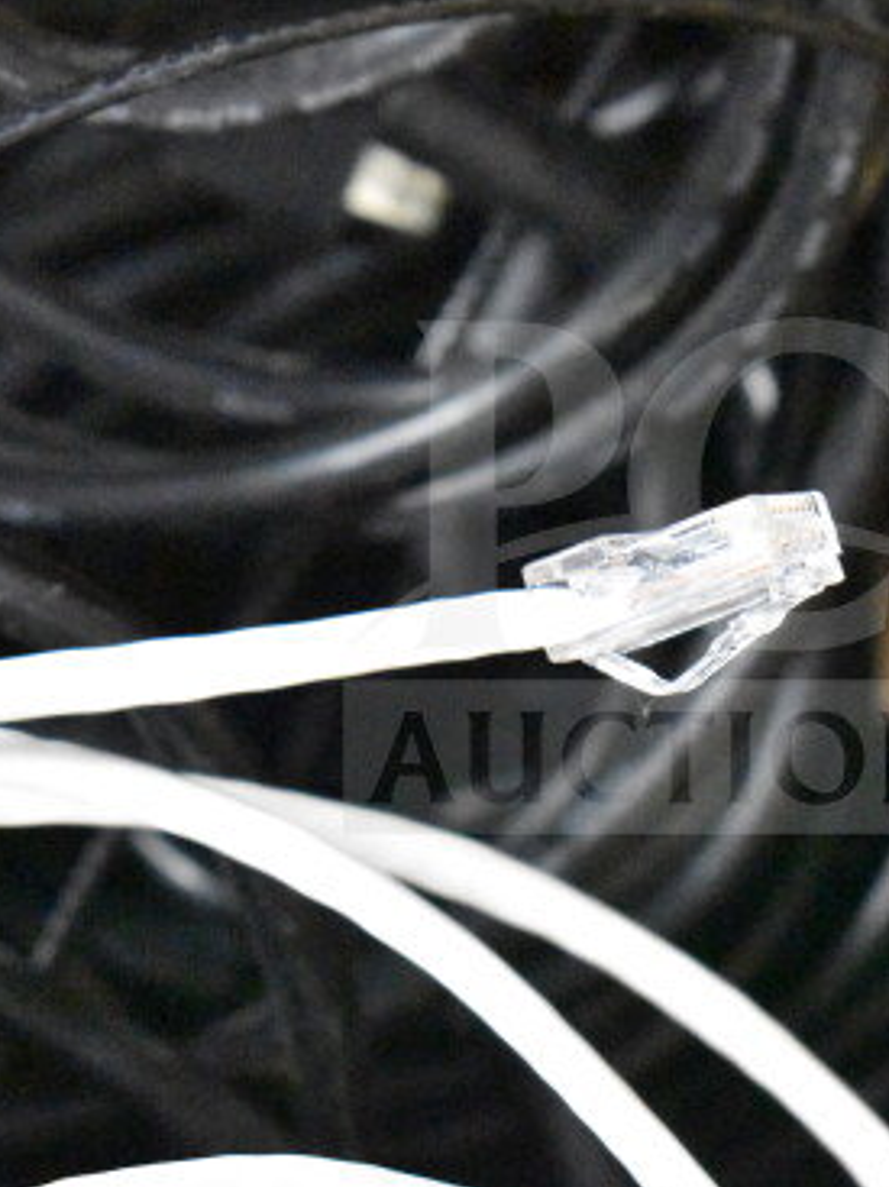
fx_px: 4516
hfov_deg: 11.2
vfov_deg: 15.0
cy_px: 577
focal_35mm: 132
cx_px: 705
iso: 25600
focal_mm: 55
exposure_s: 1/50
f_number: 5.6
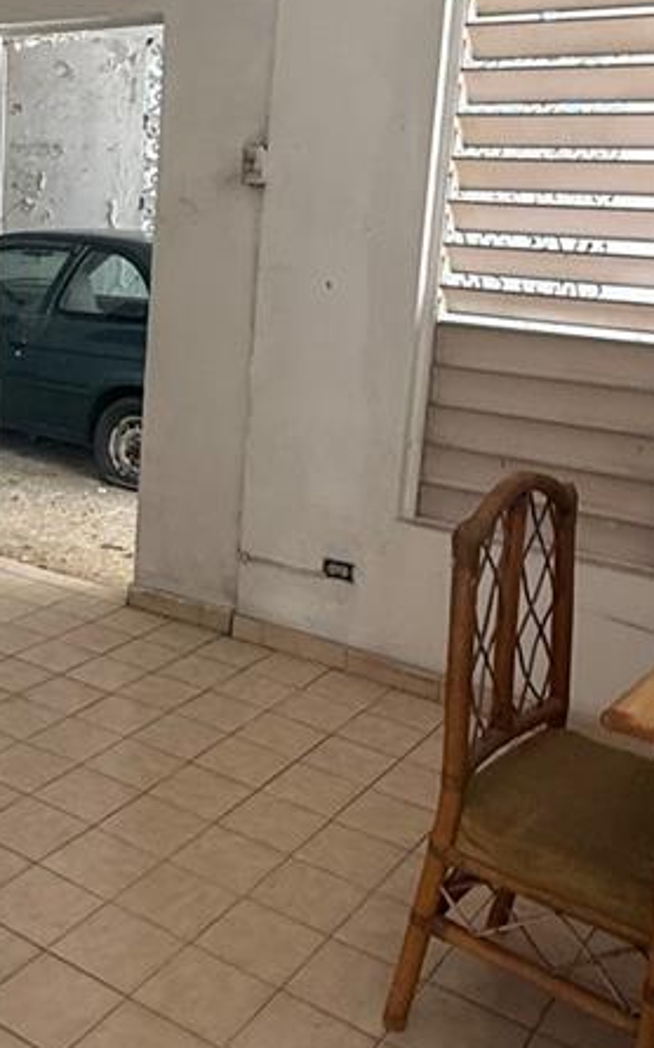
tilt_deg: -11.9
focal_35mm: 40
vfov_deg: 49.1
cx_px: 108
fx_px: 1141
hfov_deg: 31.0
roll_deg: -4.2
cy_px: 436
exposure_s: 1/99
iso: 125
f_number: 2.2
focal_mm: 2.22
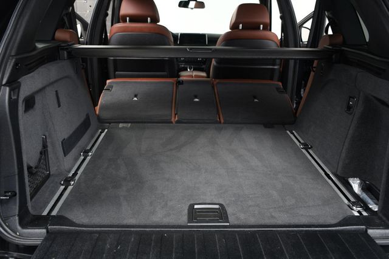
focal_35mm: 34
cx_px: 194
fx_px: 367
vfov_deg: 38.8
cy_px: 130
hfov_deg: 55.8
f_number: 3.8
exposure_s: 1/160
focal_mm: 23
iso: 100
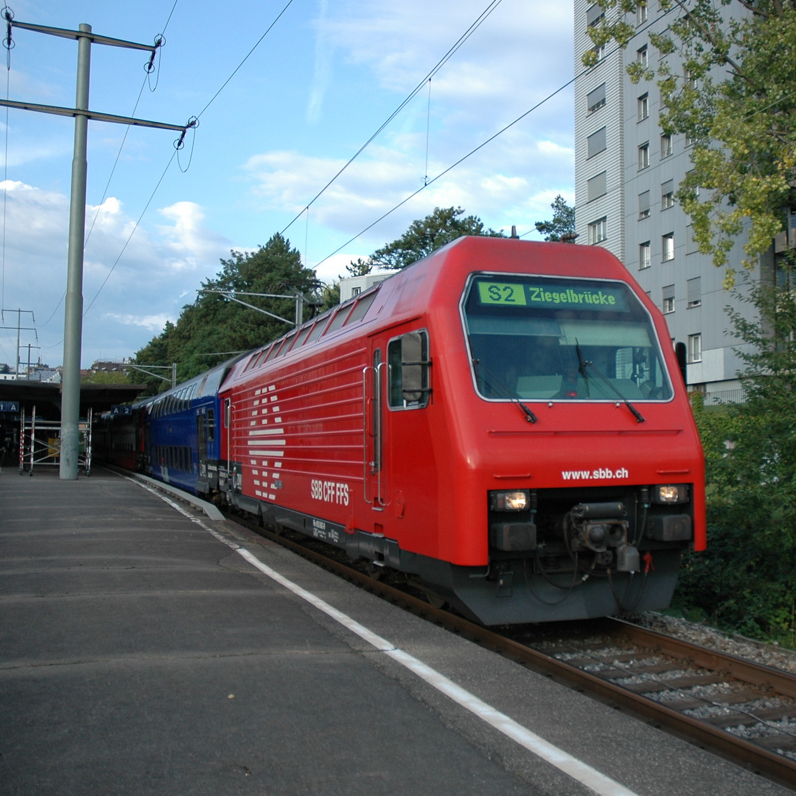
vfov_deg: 47.2
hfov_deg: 46.8
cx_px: 503
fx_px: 911
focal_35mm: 35
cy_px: 398
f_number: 3.5
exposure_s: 1/640
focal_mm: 18
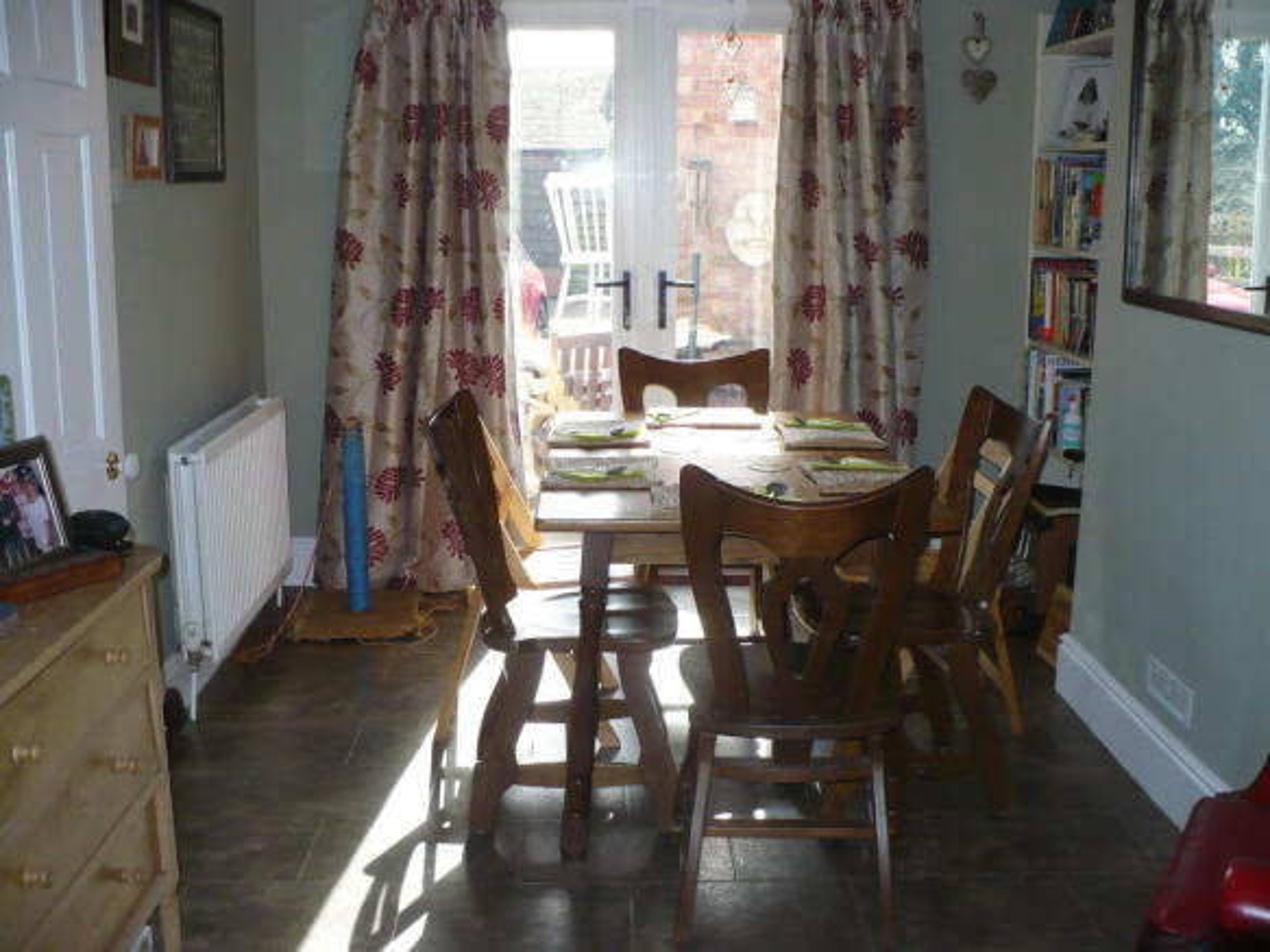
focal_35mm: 37
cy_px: 476
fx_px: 1357
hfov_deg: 50.1
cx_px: 635
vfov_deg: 38.7
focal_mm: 6.1
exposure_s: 1/320
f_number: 2.8
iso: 200
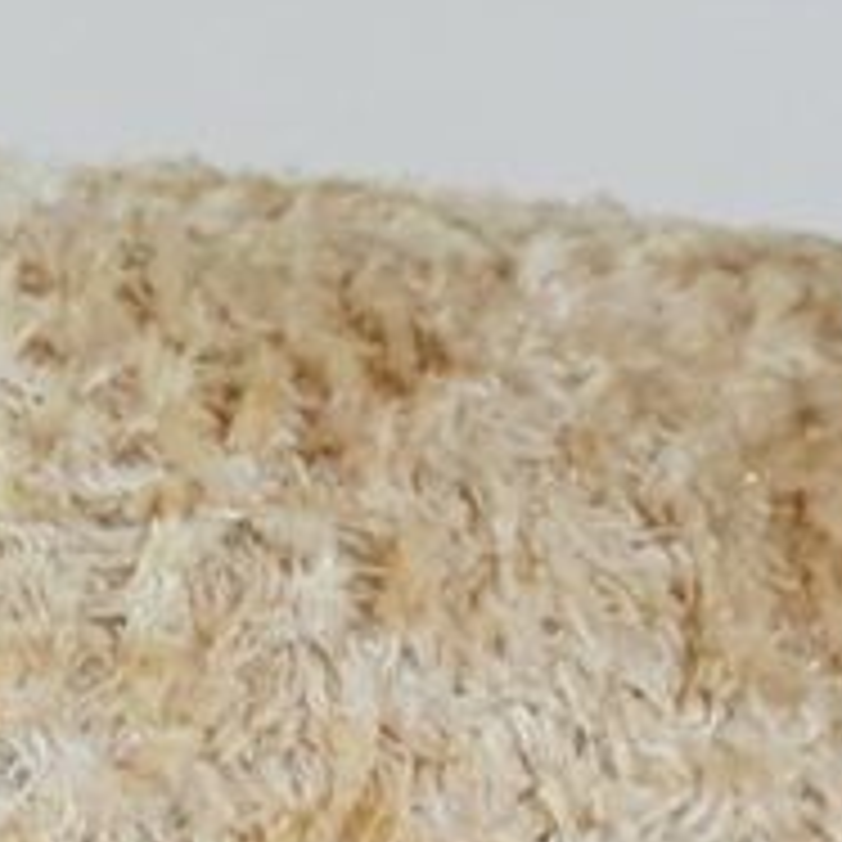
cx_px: 68
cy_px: 1634
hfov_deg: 14.0
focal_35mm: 123
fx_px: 3385
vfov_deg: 12.6
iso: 125
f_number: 1.7
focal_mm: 4.2
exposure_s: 1/50
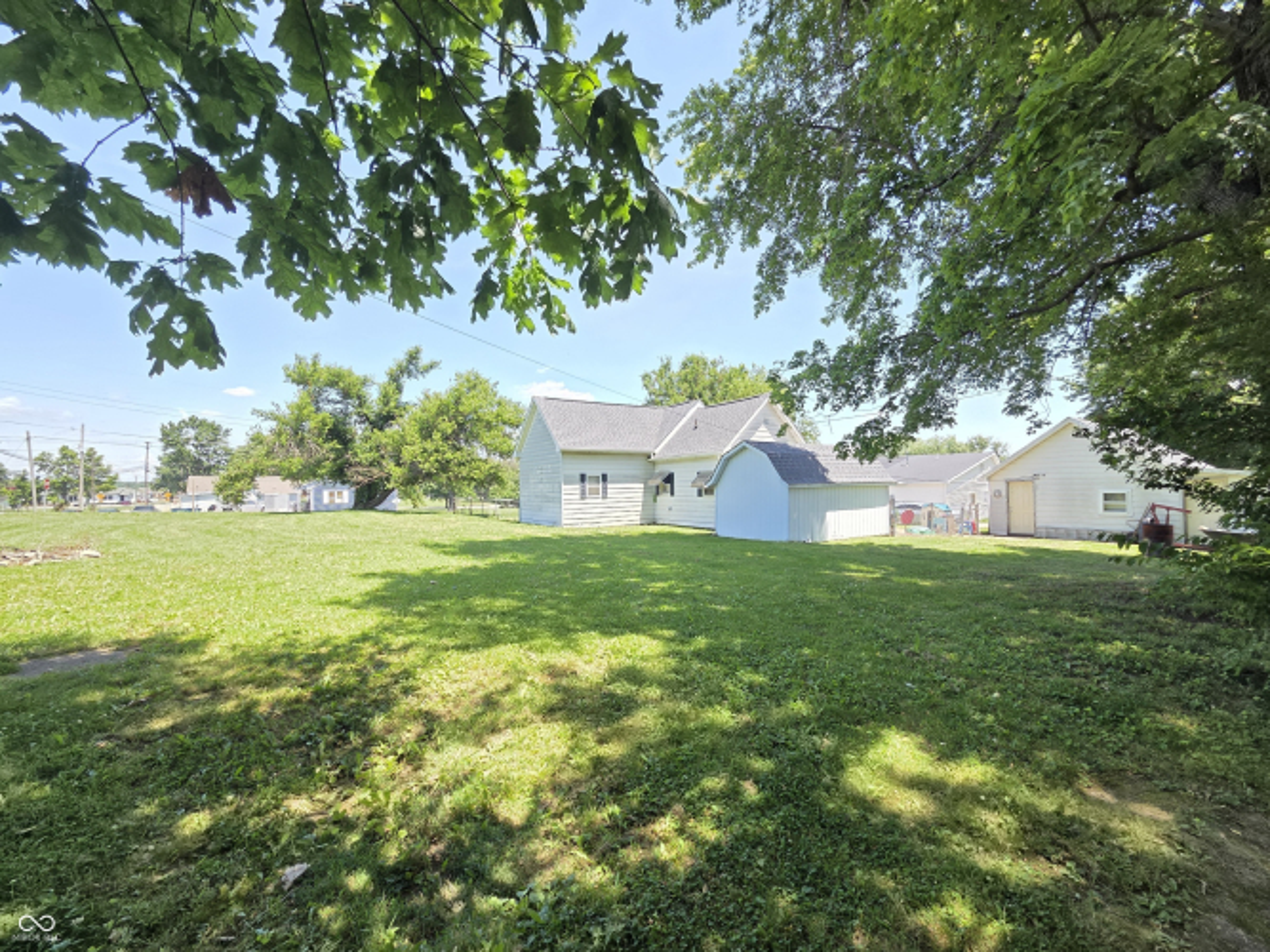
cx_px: 635
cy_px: 476
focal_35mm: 13
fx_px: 477
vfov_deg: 89.9
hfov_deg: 106.2
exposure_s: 1/330
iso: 50
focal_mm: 2.2
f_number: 2.2
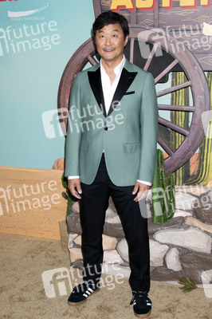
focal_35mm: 34
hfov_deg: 38.8
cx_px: 106
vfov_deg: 55.8
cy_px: 160
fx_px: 301
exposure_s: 1/200
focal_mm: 34
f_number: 5.6
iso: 400
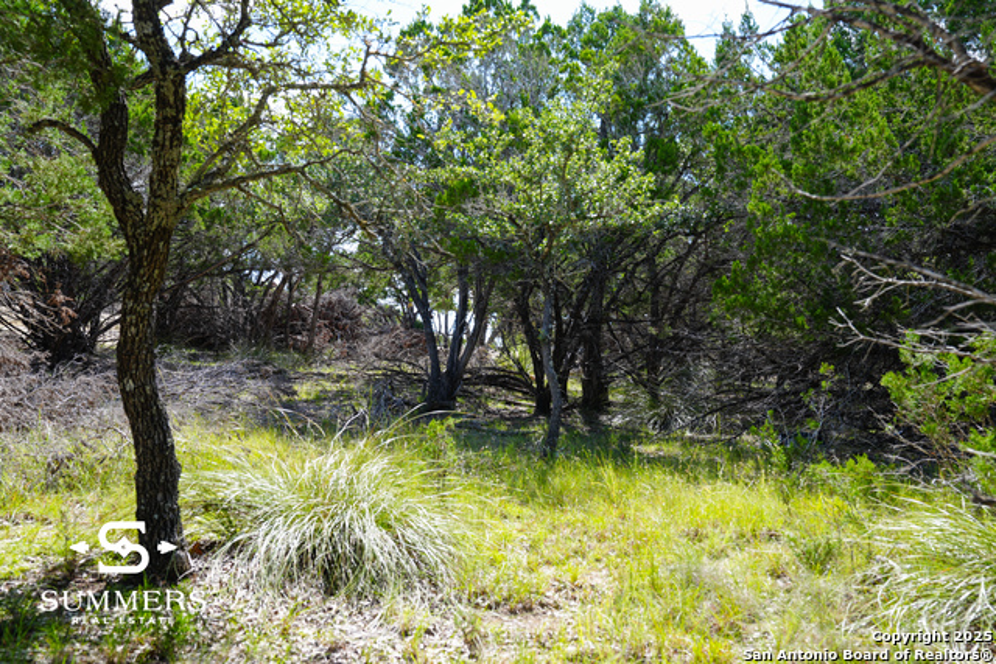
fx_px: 1107
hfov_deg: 48.4
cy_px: 332
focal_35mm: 40
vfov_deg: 33.4
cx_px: 498
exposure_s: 1/100
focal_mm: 40
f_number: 6.3
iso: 100
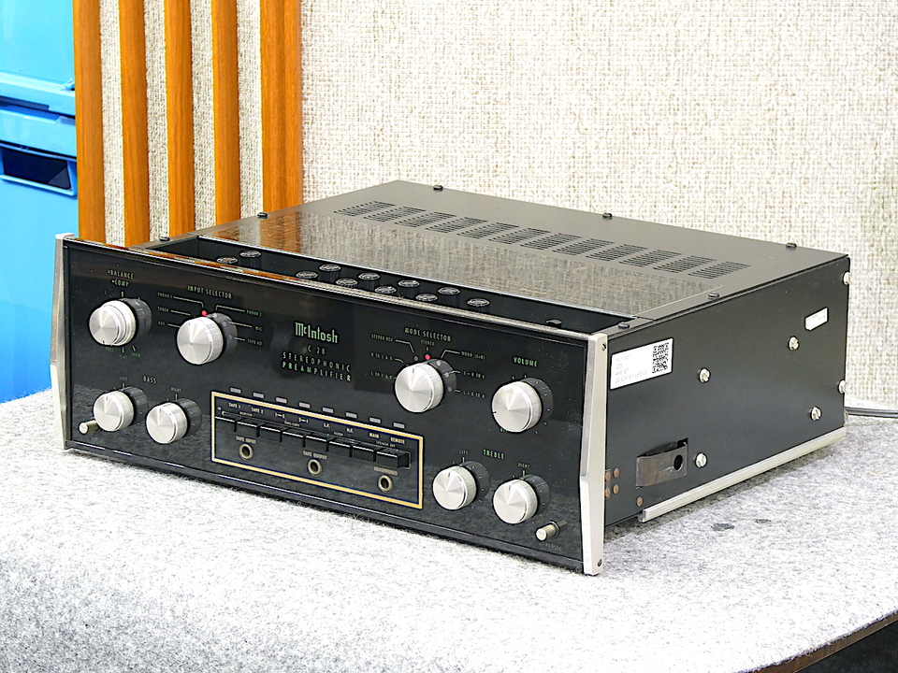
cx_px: 449
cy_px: 336
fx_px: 3217
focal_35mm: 124
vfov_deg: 12.0
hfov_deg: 15.9
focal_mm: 22.3
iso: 200
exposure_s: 1/1.6
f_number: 5.2
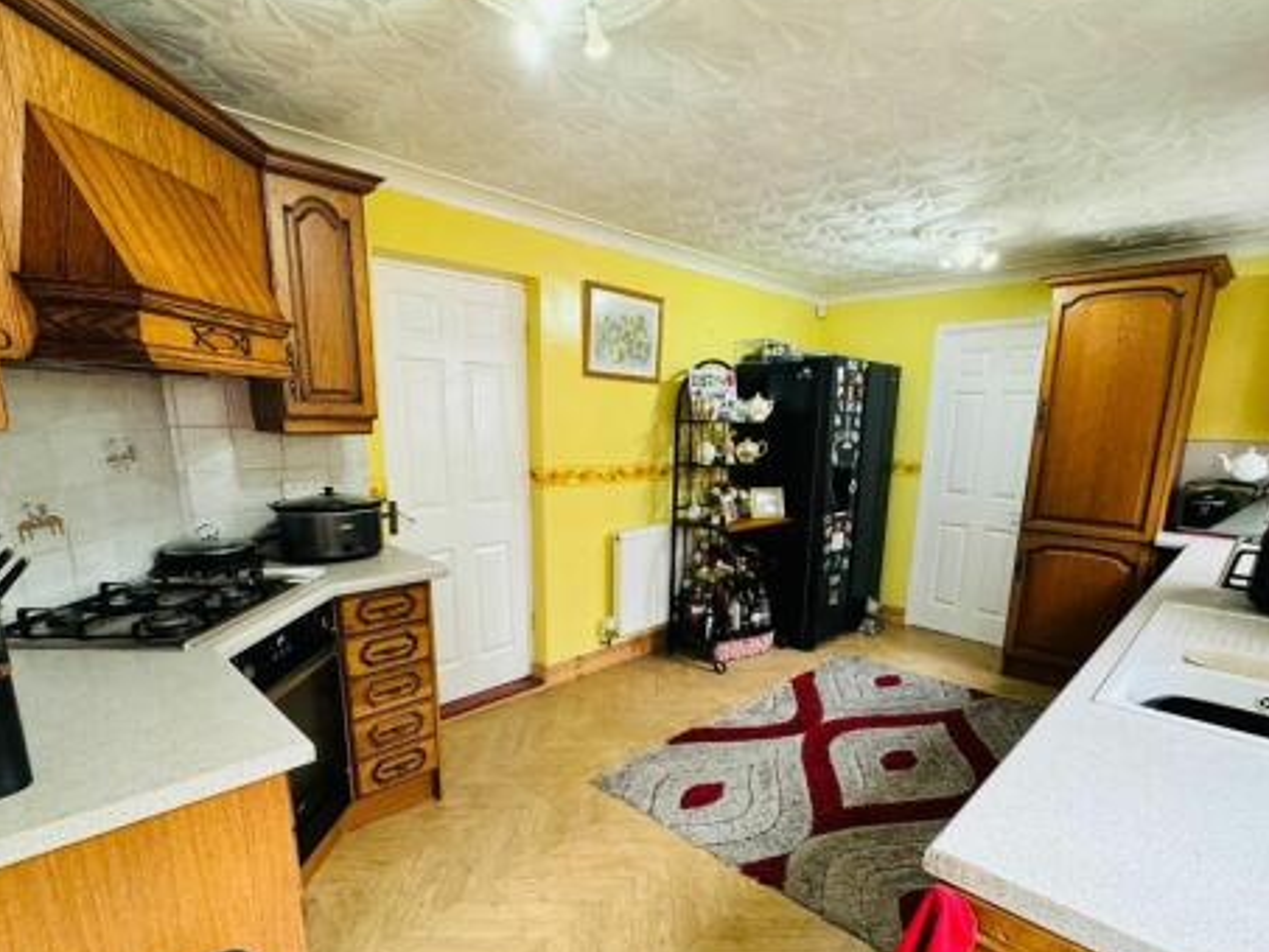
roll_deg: -0.4
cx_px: 657
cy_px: 570
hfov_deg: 87.7
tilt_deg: -13.2
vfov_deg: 70.9
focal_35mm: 18
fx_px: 660
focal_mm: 2.22
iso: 400
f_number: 2.2
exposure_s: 1/50
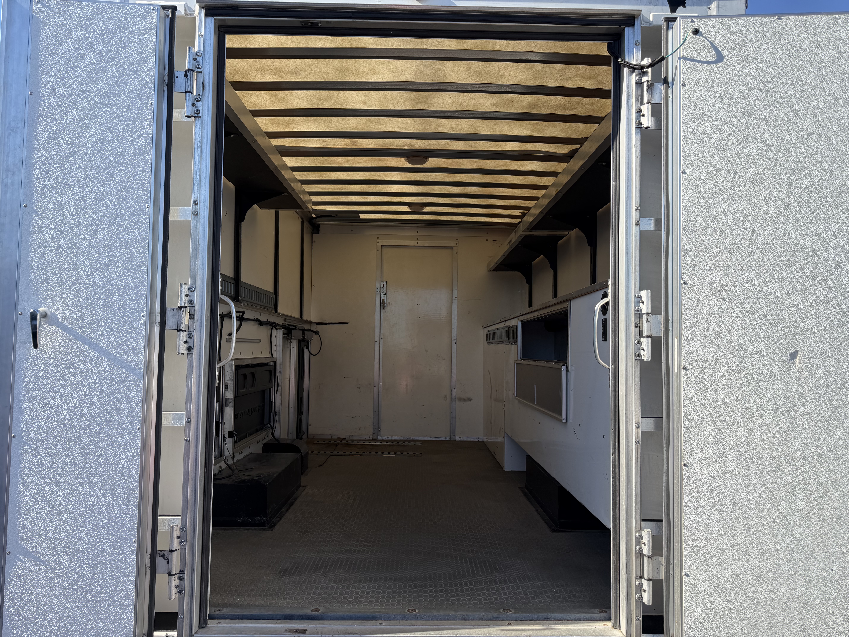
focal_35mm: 24
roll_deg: -1.4
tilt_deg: +1.1
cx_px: 424
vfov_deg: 56.8
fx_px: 589
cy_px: 318
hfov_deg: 71.6
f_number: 1.78
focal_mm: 6.76
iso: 80
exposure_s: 1/2611
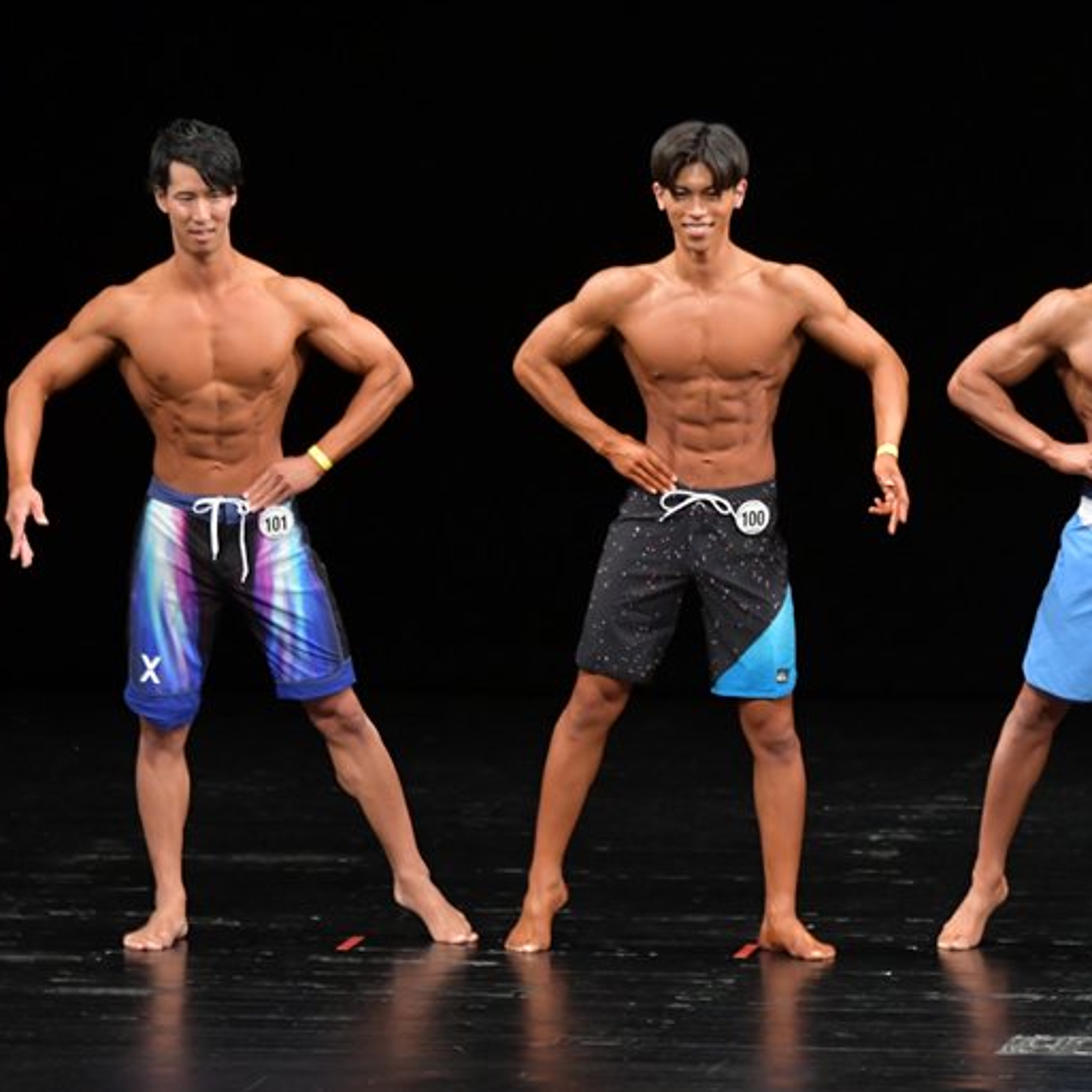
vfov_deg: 6.1
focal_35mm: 289
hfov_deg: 6.1
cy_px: 547
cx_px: 699
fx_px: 10315
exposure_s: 1/400
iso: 3200
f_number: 5.6
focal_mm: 150
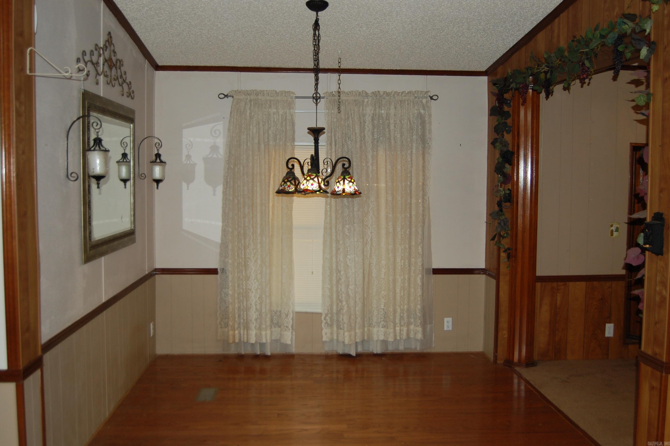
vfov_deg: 38.3
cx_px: 335
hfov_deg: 55.1
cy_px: 223
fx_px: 642
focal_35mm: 34
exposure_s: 1/60
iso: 400
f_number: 3.8
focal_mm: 23
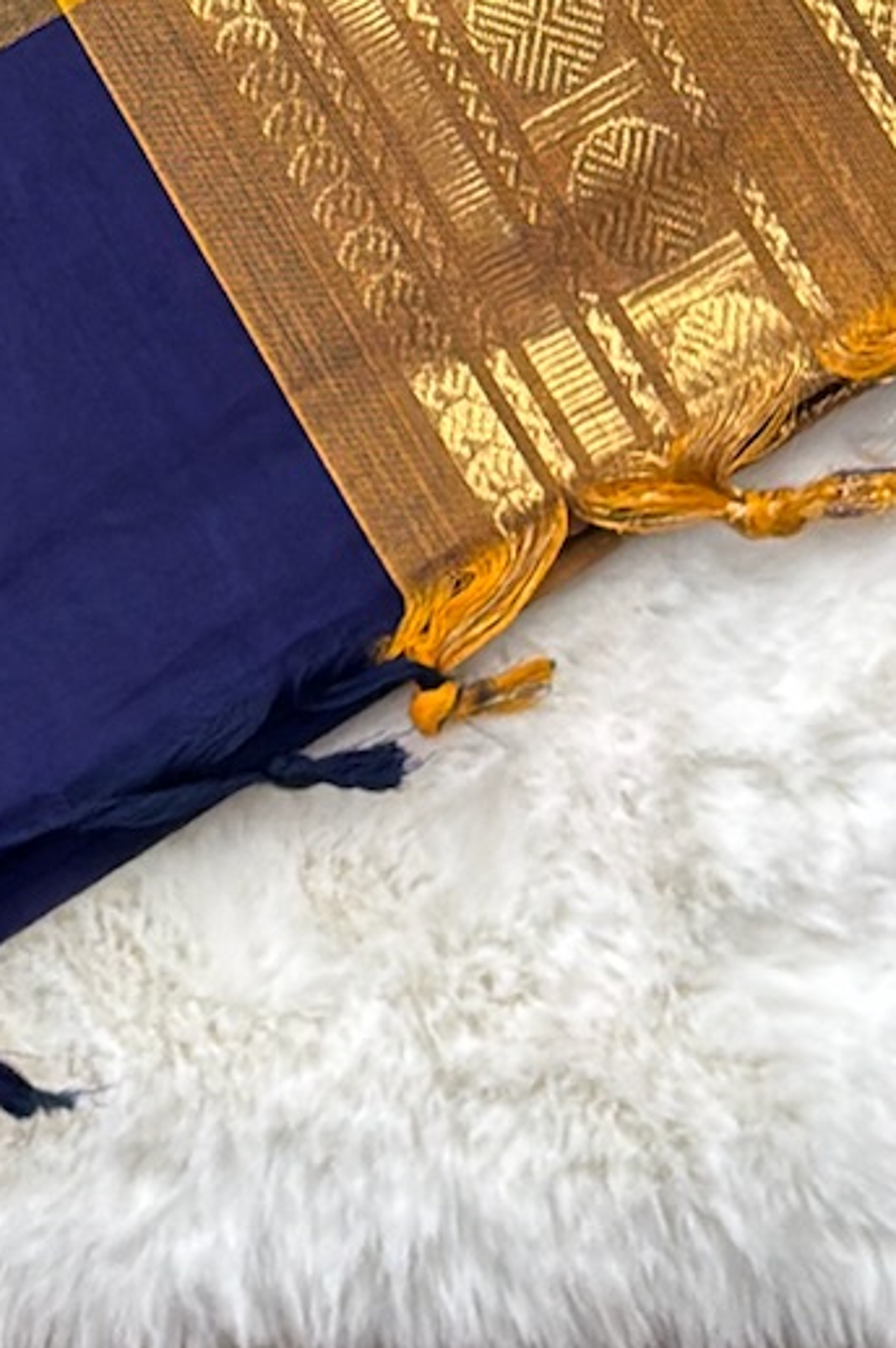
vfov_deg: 9.5
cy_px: -1319
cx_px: -805
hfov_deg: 6.6
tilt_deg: -74.4
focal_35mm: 202
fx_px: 7551
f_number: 1.6
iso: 64
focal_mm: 5.96
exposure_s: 1/121
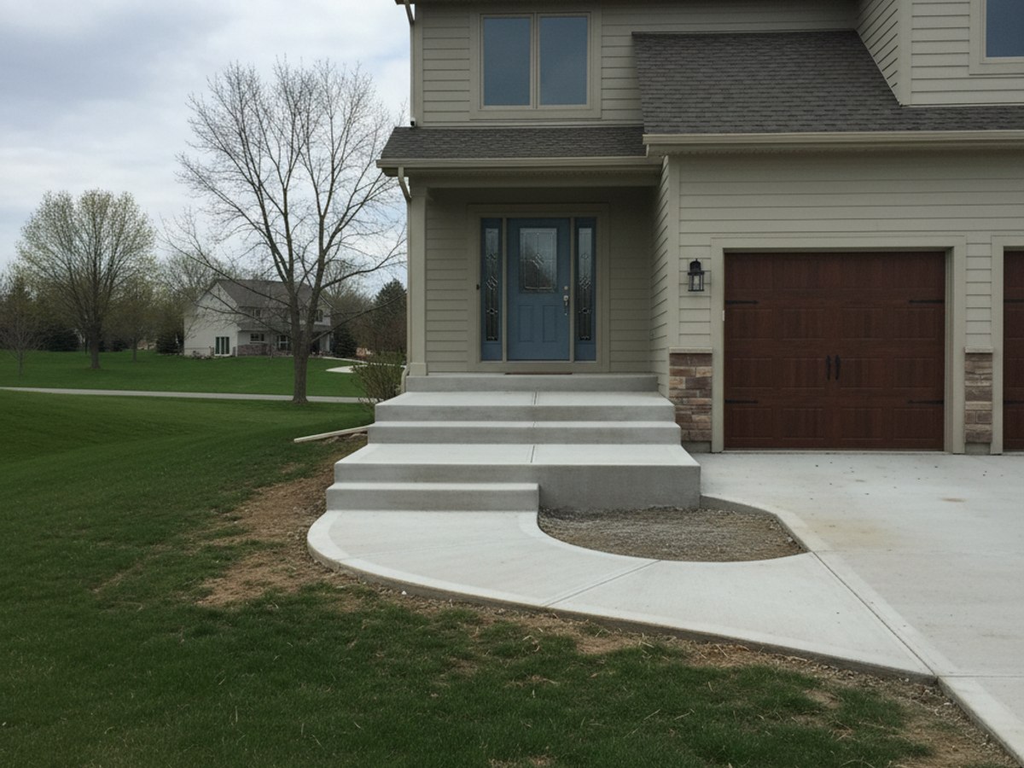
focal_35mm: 23
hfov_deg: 73.9
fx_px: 680
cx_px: 512
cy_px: 384
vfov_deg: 58.9
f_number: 1.8
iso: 1274
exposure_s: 1/671
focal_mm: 6.4
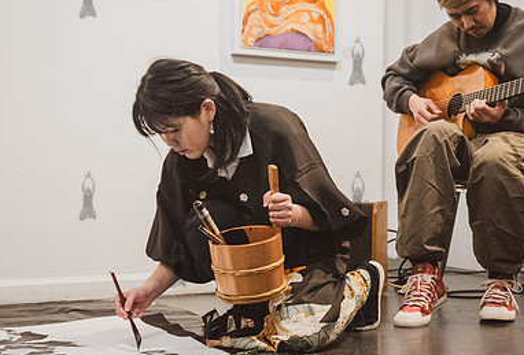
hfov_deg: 29.8
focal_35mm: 66
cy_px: 222
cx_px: 402
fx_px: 966
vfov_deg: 20.8
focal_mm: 35
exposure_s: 1/800
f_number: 2.8
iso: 5000
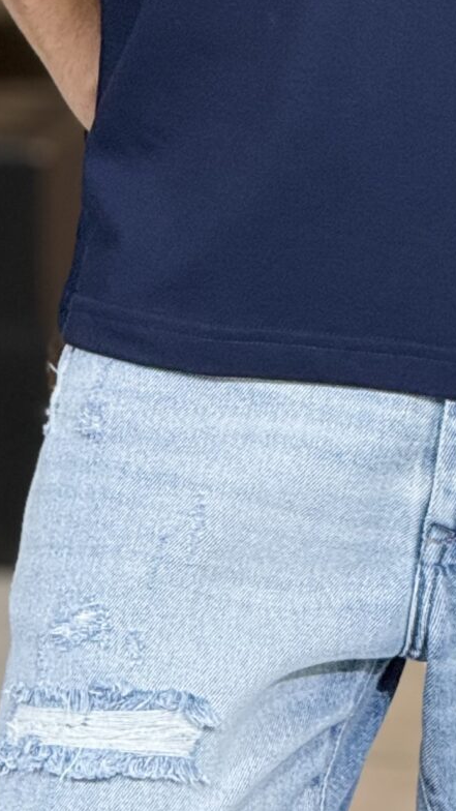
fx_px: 9179
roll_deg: +0.9
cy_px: -485
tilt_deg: -4.7
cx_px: 435
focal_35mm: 427
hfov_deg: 2.8
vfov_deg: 5.0
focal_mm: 15.66
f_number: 2.8
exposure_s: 1/100
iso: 160
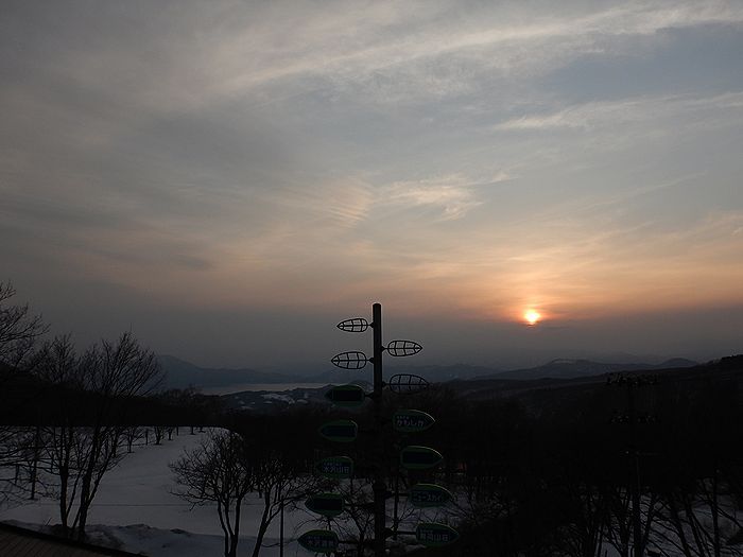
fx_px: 665
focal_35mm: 31
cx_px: 372
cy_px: 278
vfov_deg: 45.4
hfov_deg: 58.4
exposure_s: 1/1000
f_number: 4.2
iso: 125
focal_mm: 5.6
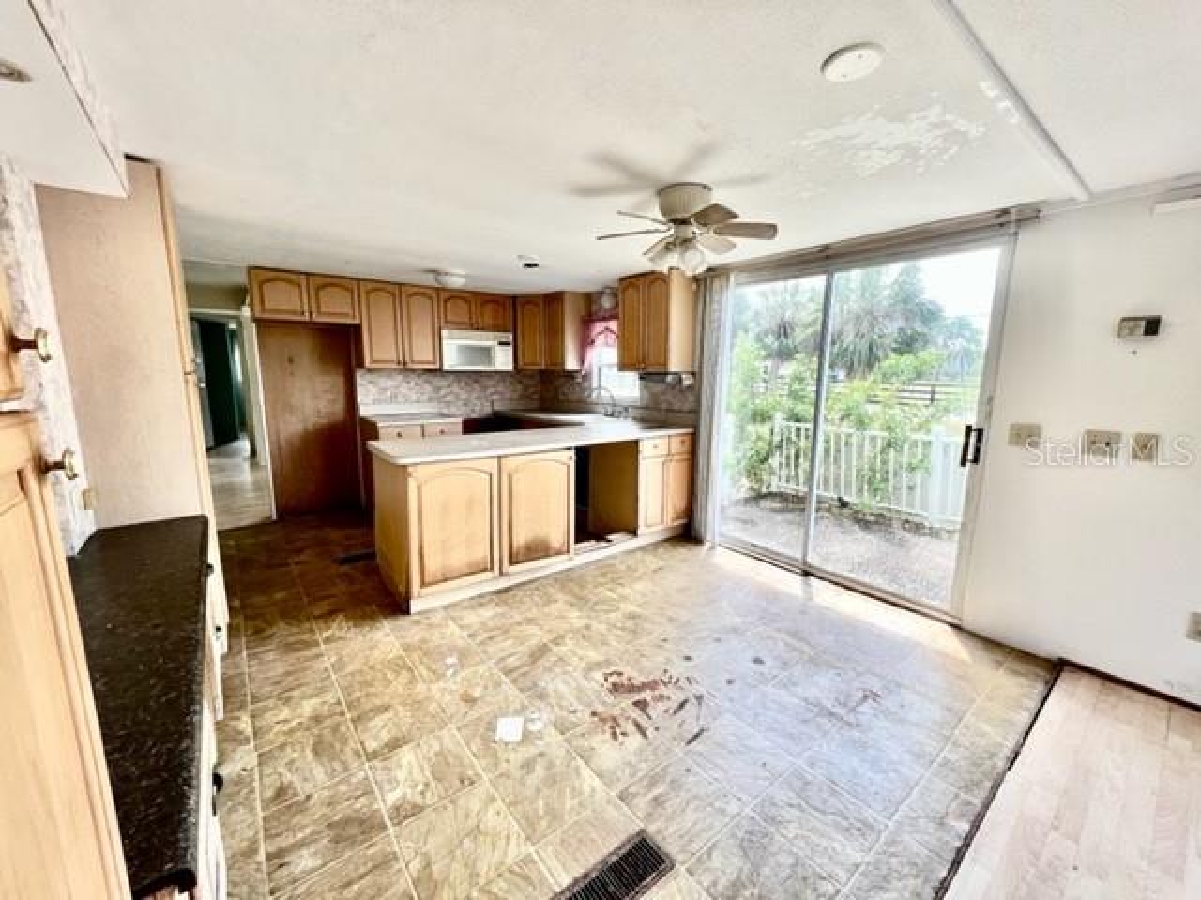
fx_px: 451
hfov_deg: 106.2
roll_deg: -0.2
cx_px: 600
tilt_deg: -9.5
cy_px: 450
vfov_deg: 89.9
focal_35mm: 13
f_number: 1.8
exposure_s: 1/128
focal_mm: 1.57
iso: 32
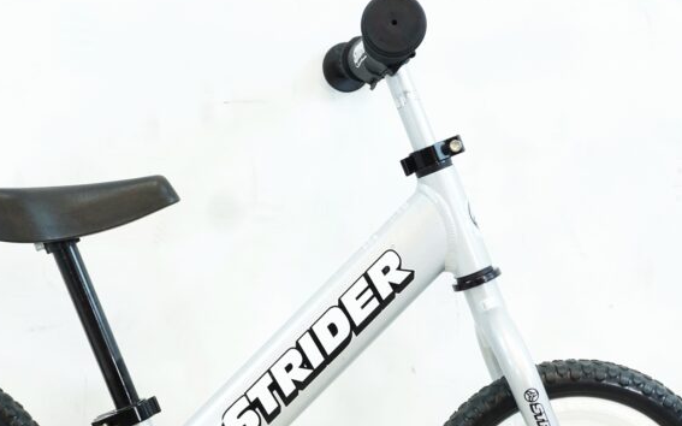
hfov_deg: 27.0
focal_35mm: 76
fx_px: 1412
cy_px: 336
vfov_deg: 17.0
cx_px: 243
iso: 800
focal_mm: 32
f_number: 6.3
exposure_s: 1/40
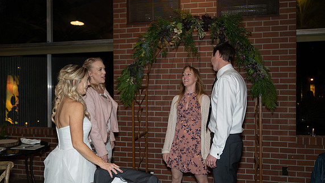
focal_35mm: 32
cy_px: 95
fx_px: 276
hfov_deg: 61.0
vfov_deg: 36.6
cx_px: 165
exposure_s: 1/160
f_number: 2.8
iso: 2000
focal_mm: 30
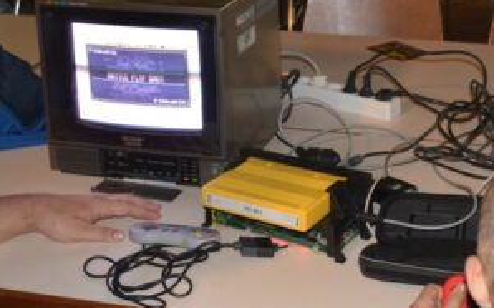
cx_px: 395
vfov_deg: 18.0
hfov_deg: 28.4
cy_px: 18
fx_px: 956
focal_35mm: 71
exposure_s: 1/60
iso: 1400
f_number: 3.5
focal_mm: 18
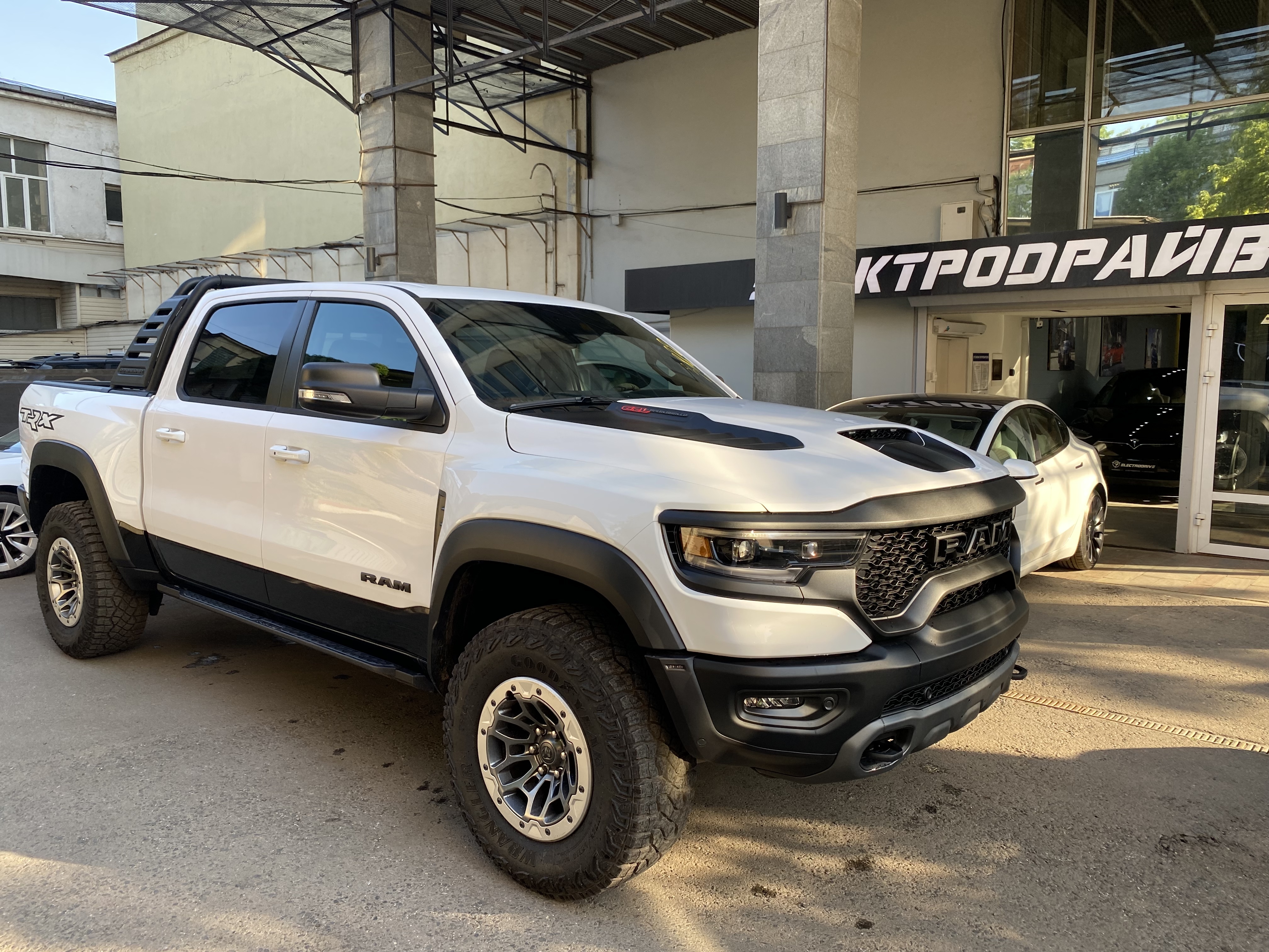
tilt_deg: -4.8
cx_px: 634
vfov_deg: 53.1
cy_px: 476
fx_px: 953
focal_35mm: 26
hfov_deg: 67.3
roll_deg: +0.5
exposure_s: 1/326
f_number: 1.8
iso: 32
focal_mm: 4.25
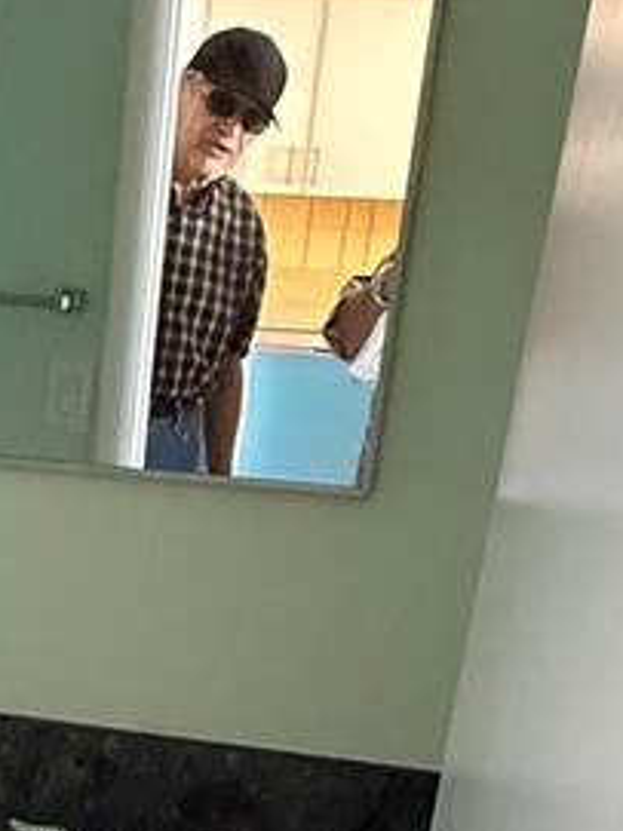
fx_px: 1489
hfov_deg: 22.2
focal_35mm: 62
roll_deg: -2.9
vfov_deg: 29.2
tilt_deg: -23.2
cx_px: -77
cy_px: 828
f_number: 2.2
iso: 800
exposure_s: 1/60
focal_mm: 2.22
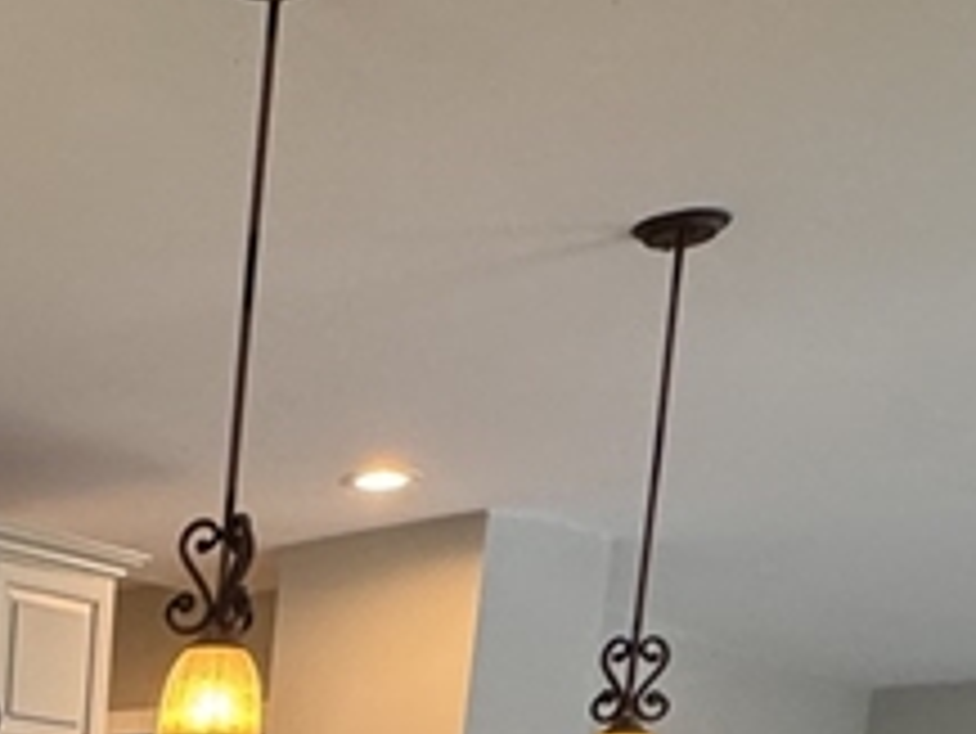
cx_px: -301
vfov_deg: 18.3
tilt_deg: -9.9
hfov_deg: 25.3
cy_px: 1256
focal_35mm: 66
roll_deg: -2.2
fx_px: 1862
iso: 200
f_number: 2.2
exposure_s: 1/60
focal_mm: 2.22
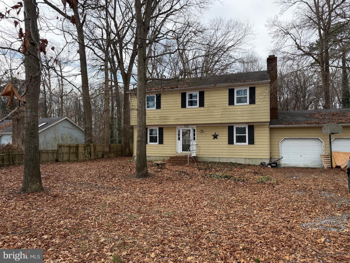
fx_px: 243
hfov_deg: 71.6
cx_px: 175
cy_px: 132
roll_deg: +0.1
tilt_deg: +1.9
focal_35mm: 24
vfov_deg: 56.8
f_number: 1.78
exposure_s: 1/2232
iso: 100
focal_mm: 6.76
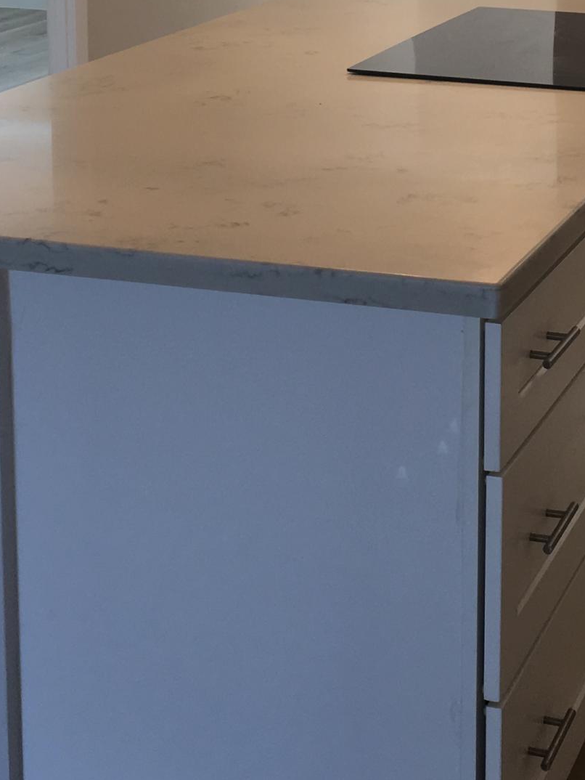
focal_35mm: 81
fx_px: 1824
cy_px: 77
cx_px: 504
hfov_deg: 18.0
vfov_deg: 23.5
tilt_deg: -10.6
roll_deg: -0.9
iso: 25
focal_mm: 4.15
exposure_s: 1/40
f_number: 2.2
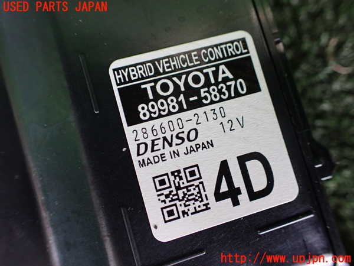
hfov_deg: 60.0
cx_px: 177
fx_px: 307
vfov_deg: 46.8
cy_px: 133
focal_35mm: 30
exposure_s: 1/100
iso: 800
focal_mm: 5.4
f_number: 2.3
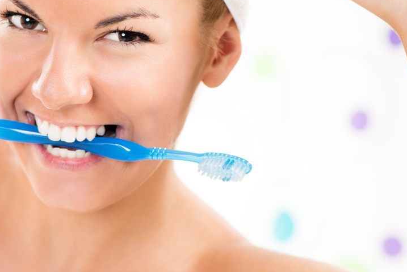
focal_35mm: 247
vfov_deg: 5.6
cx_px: 119
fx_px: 2794
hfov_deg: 8.3
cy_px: 129
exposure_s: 1/125
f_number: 4
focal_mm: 105
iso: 100
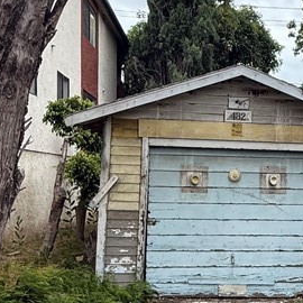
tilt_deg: -3.1
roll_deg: -1.7
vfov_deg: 35.5
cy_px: 213
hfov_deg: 34.6
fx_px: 465
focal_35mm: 47
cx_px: 254
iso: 64
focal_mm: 2.22
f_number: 2.2
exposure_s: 1/694
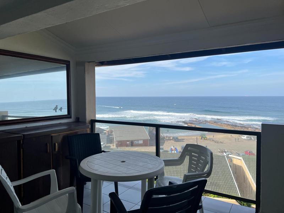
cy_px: 106
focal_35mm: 26
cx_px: 142
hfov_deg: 67.3
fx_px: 213
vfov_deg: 53.1
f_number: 1.5
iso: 50
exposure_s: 1/3257
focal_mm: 5.7
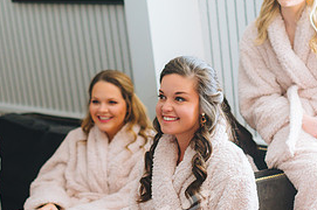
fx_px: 941
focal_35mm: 107
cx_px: 147
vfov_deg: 12.8
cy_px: 125
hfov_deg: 19.1
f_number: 2
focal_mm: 50
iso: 1000
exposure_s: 1/500
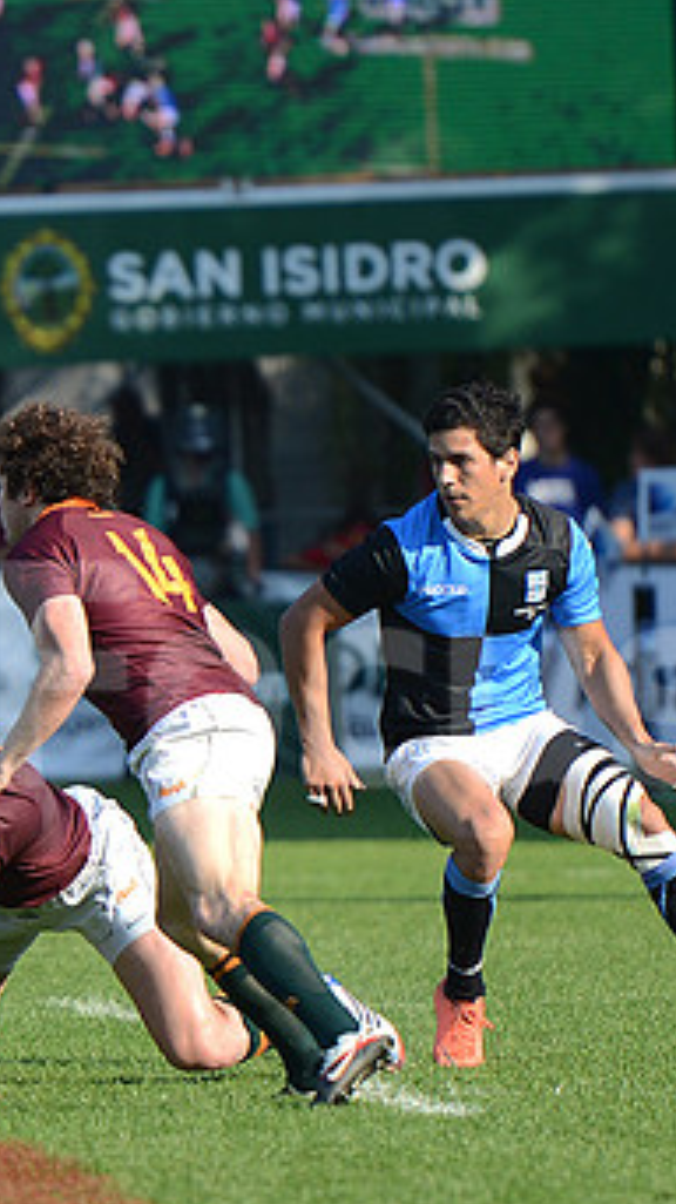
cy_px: 667
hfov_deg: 3.5
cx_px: -155
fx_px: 11074
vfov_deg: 6.2
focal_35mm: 347
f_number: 2.8
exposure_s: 1/1600
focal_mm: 195
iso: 250
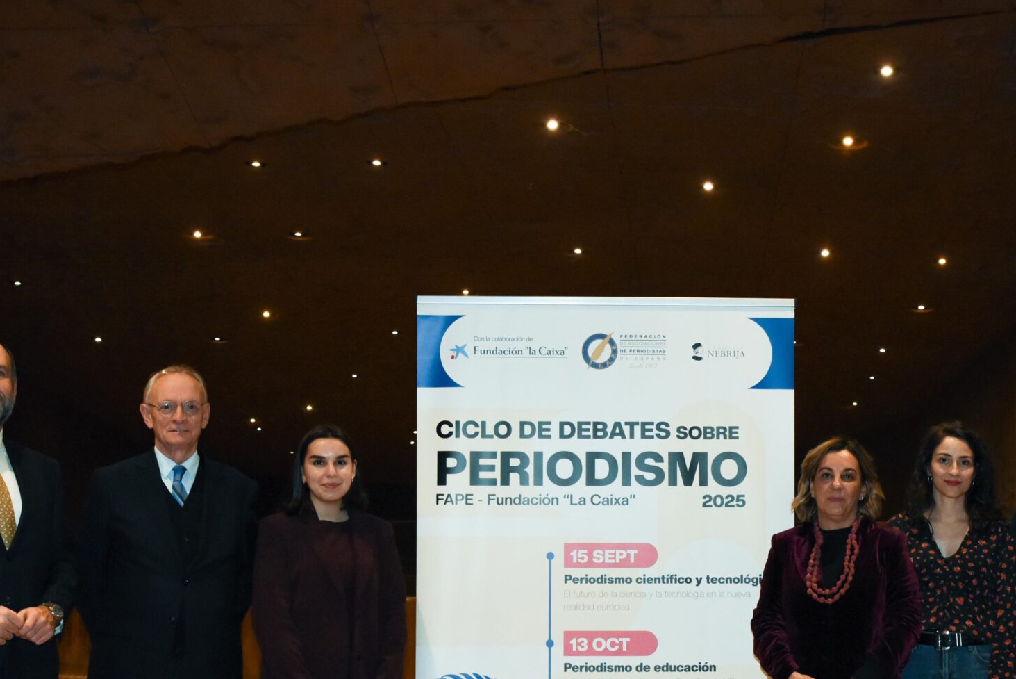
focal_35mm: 56
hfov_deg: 35.3
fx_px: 1581
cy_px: 506
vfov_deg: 24.0
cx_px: 668
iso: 3200
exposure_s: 1/200
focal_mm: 32
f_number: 5
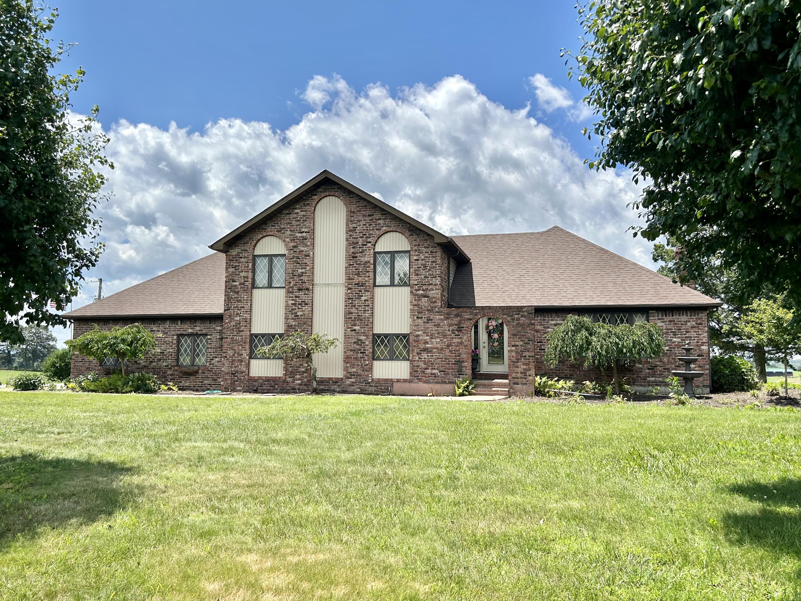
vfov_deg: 53.1
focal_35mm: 26
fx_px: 602
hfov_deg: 67.3
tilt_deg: +4.9
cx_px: 400
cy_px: 300
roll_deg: -1.0
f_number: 1.5
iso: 50
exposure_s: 1/5587
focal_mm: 5.7
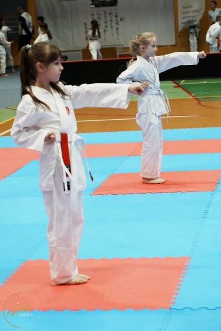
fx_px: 967
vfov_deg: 19.5
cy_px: 166
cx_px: 110
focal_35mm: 105
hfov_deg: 13.0
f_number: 5.6
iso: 640
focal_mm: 105
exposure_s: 1/40
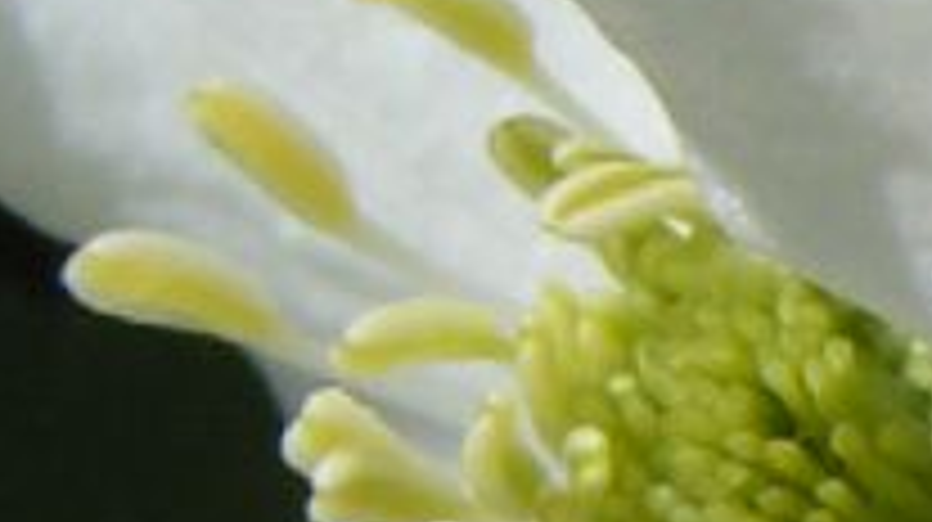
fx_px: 10494
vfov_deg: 2.8
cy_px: 724
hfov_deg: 4.9
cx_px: 2692
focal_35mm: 425
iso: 50
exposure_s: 1/1000
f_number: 5
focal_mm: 9.7
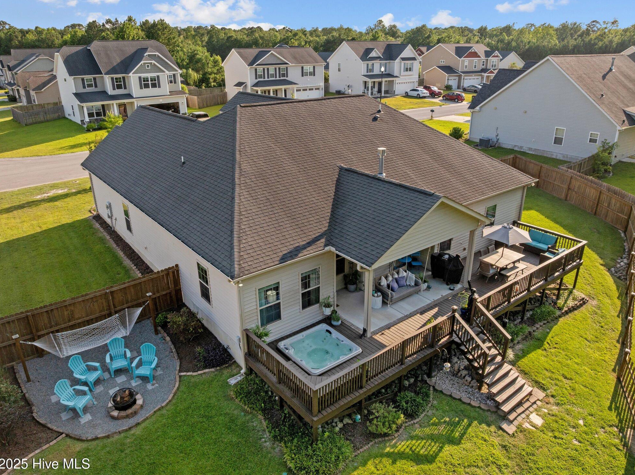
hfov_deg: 69.4
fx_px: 458
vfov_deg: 54.8
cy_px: 239
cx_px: 317
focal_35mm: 25
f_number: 4.5
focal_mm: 12.29
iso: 100
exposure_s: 1/800
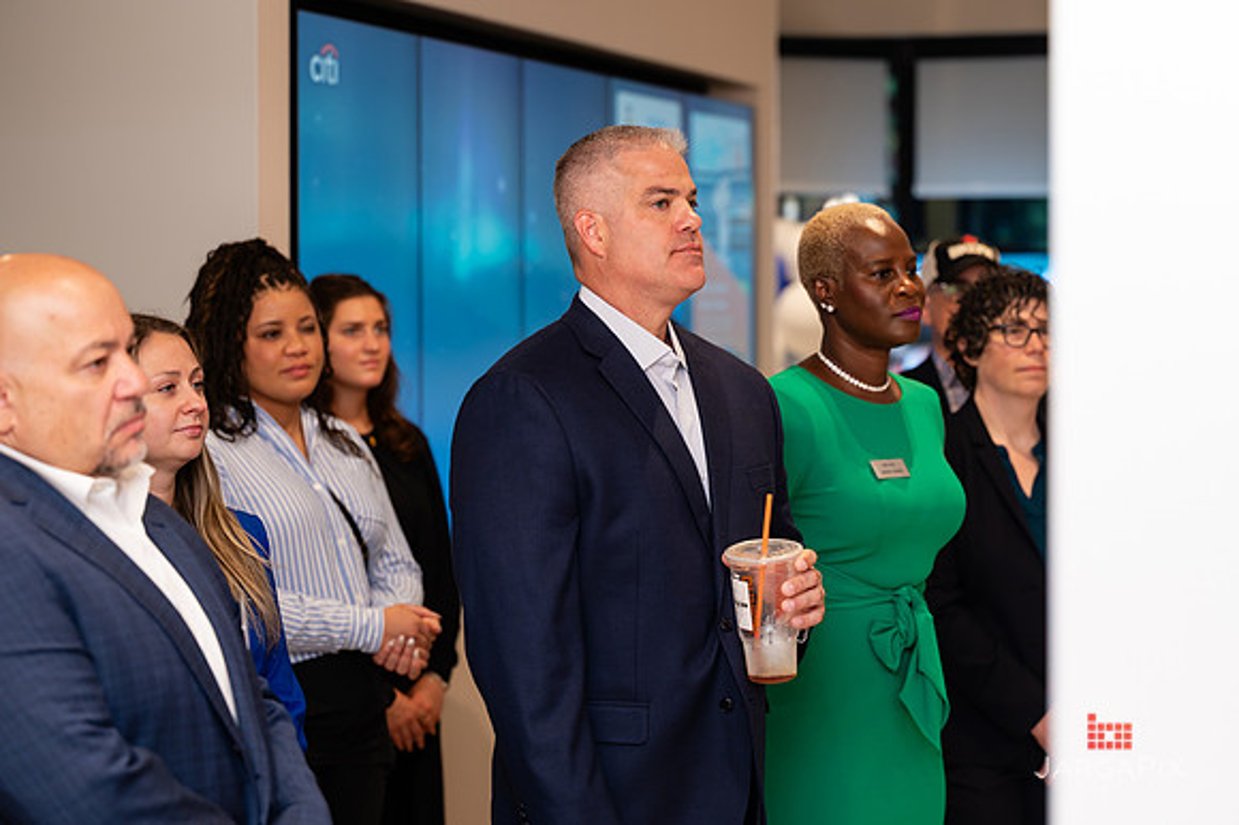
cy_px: 391
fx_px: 3208
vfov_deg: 14.6
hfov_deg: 21.9
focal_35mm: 93
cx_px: 652
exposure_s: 1/160
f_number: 3.2
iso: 400
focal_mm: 88
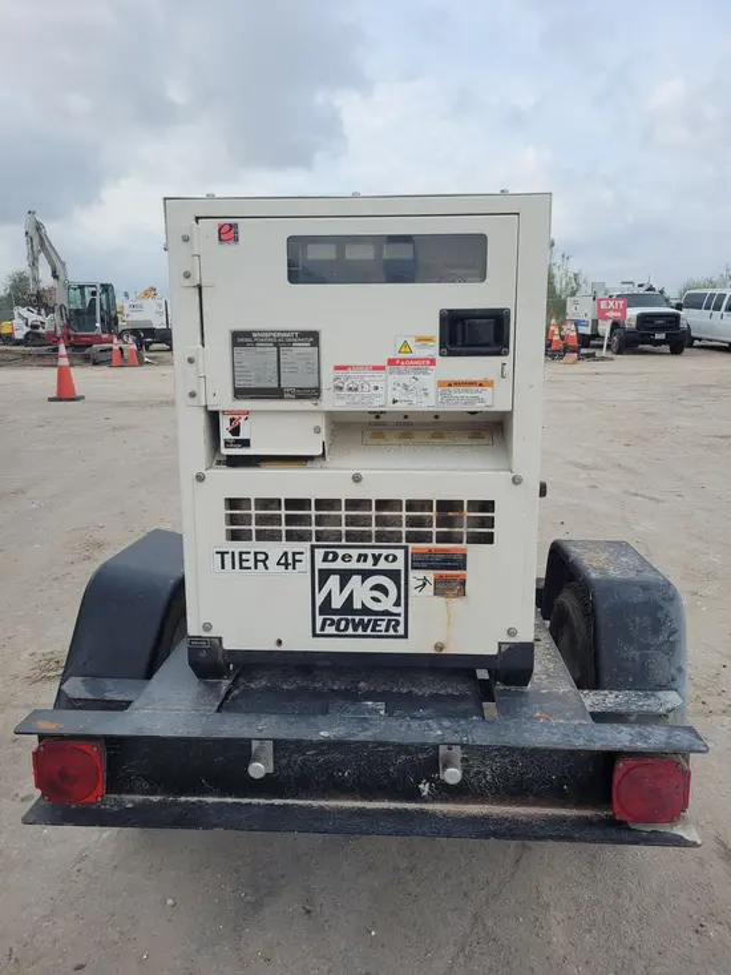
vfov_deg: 67.3
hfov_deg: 53.1
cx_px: 366
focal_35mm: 26
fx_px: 732
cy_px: 488
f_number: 1.8
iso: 40
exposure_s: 1/1559
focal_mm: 5.4
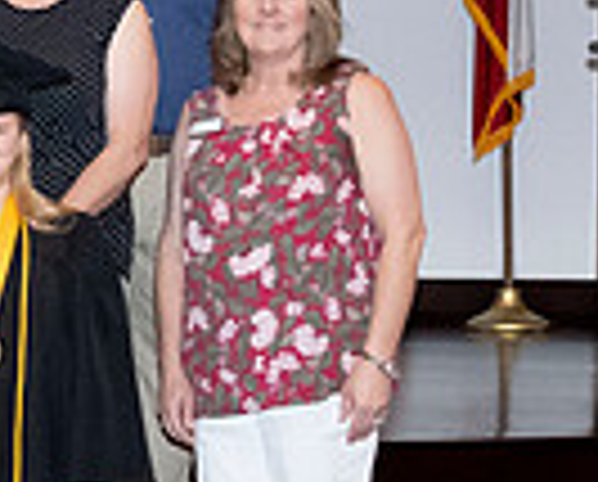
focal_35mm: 203
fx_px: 3601
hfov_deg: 8.8
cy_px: 196
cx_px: -698
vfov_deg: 7.6
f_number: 8
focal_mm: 35
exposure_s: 1/200
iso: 6400
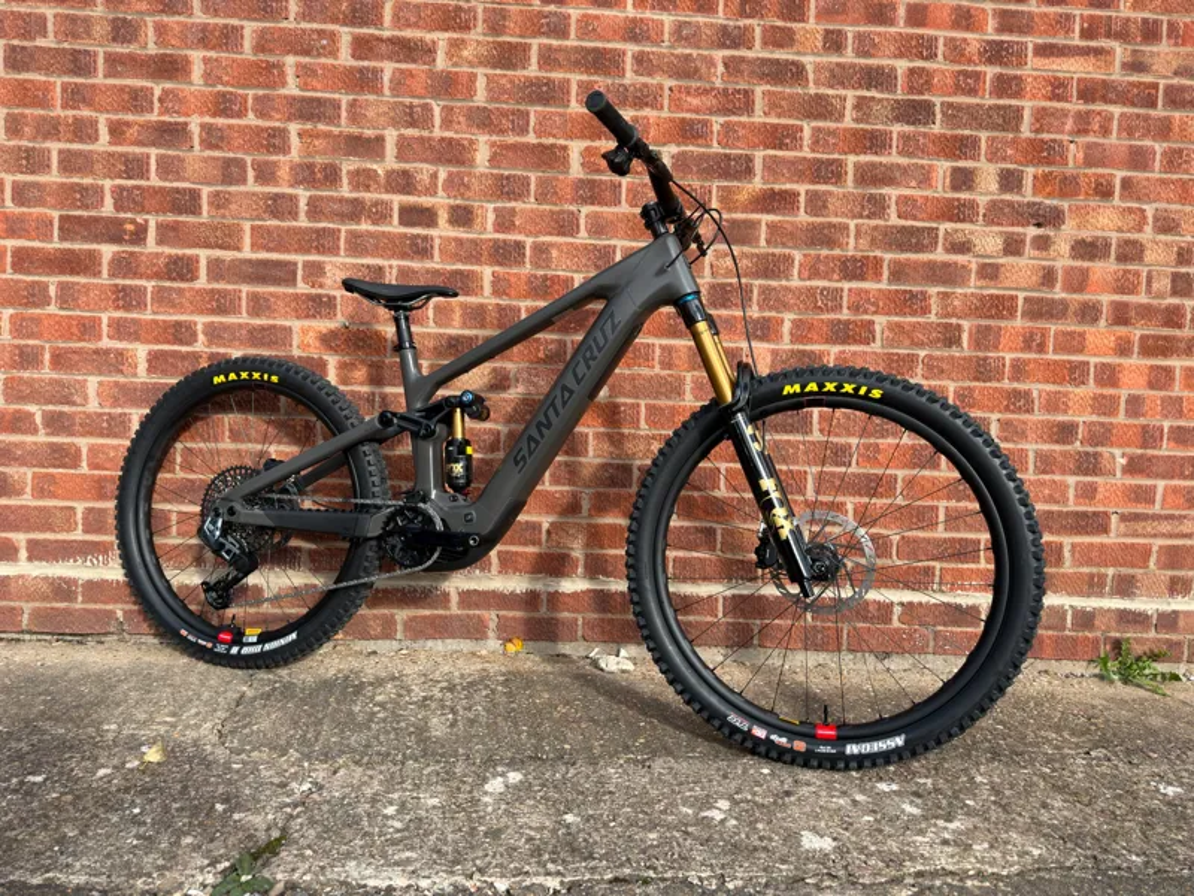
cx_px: 597
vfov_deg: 56.8
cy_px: 448
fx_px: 828
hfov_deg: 71.6
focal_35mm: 24
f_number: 1.78
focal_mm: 6.76
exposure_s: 1/1242
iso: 64
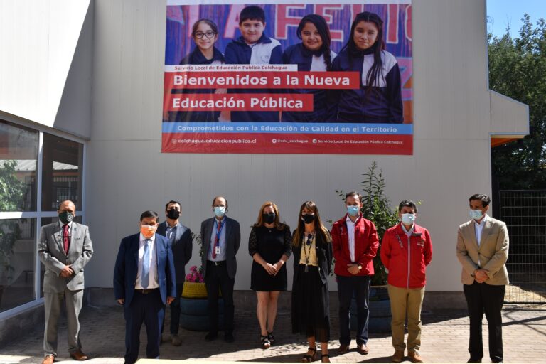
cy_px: 182
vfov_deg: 43.6
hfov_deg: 61.9
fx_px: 455
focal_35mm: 30
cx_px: 273
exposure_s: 1/250
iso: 125
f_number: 8
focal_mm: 20
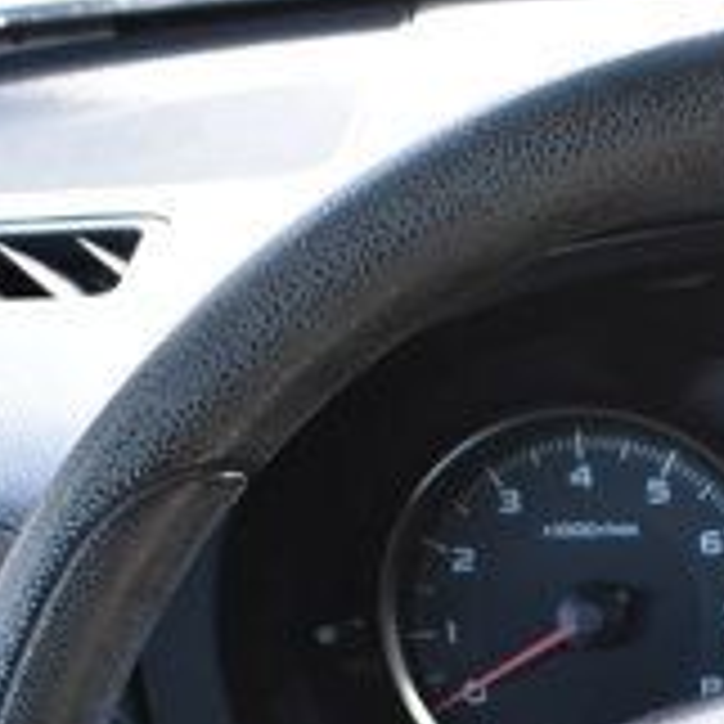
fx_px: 3455
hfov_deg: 11.7
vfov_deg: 11.3
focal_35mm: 146
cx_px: 931
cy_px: 1178
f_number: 6.3
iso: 400
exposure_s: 1/15
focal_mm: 18
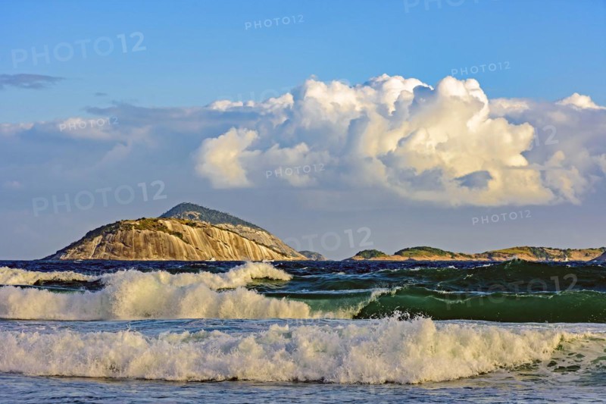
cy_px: 202
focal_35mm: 120
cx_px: 303
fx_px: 2019
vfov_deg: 11.4
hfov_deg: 17.1
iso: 100
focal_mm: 80
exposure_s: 1/250
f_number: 11
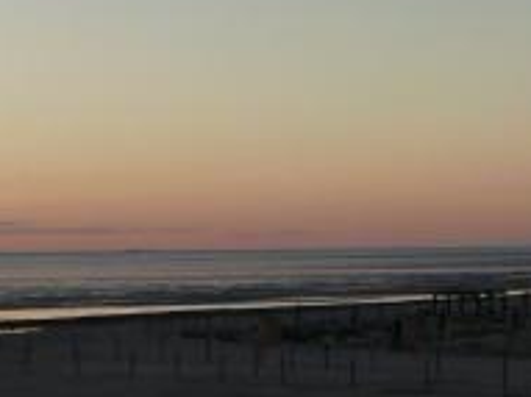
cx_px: -8
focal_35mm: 134
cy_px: 272
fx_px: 2054
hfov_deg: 14.5
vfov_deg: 11.0
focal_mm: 6.5
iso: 125
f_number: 4
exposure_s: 1/160
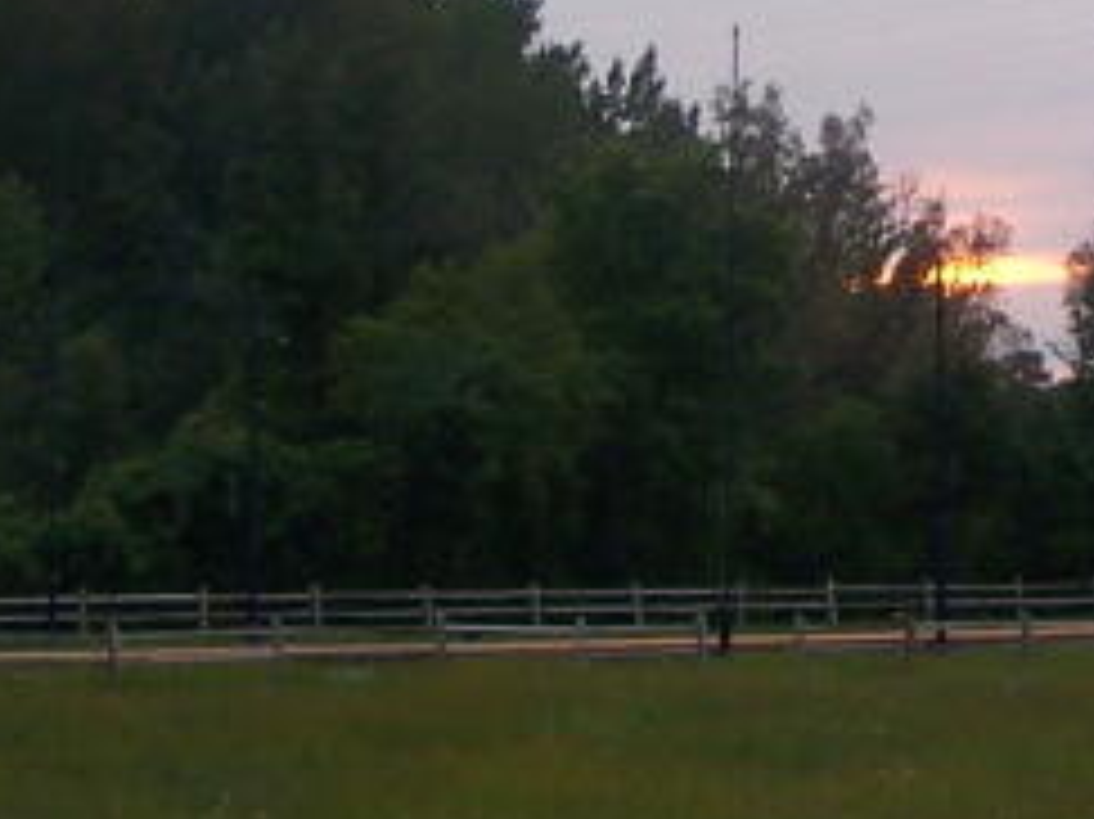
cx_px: 986
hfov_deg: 12.3
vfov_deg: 9.2
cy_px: -58
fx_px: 5054
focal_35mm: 160
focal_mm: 6.3
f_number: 2.8
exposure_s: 1/60
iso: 80
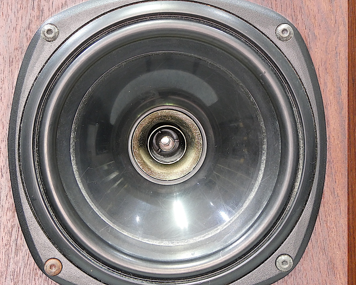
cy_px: 142
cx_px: 167
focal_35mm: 94
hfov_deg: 20.4
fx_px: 991
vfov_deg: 16.4
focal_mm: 16.1
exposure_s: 1/2.5
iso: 400
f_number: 5.6
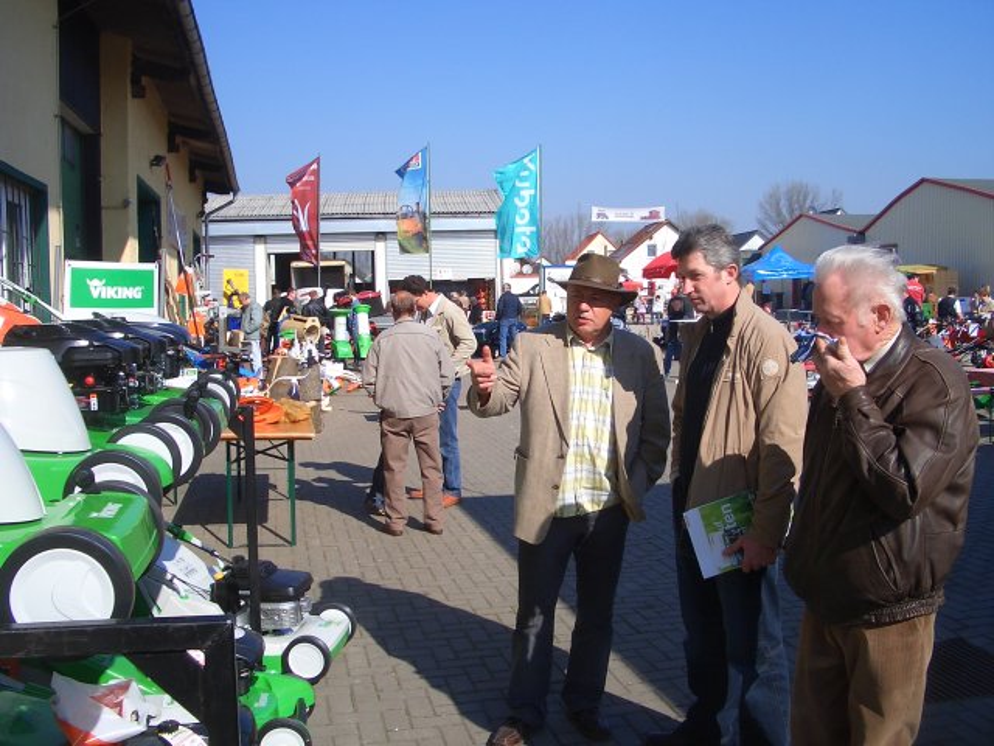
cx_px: 497
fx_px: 1005
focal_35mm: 35
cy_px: 373
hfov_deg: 52.6
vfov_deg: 40.7
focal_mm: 5.8
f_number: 4.3
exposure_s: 1/640
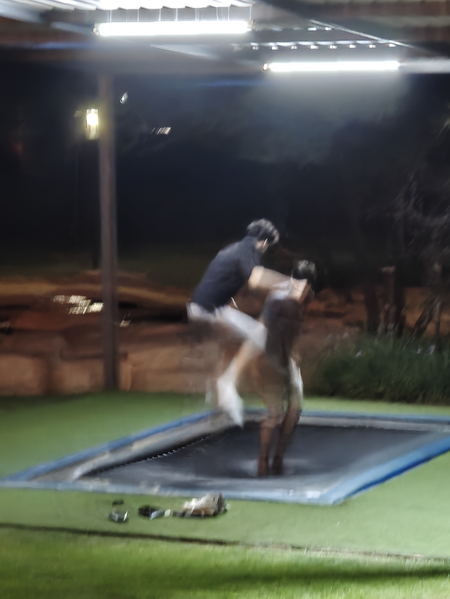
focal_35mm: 140
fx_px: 2427
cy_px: 300
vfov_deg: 14.1
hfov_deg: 10.6
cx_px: 225
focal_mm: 13.3
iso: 3097
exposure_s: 1/16.7
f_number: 2.55
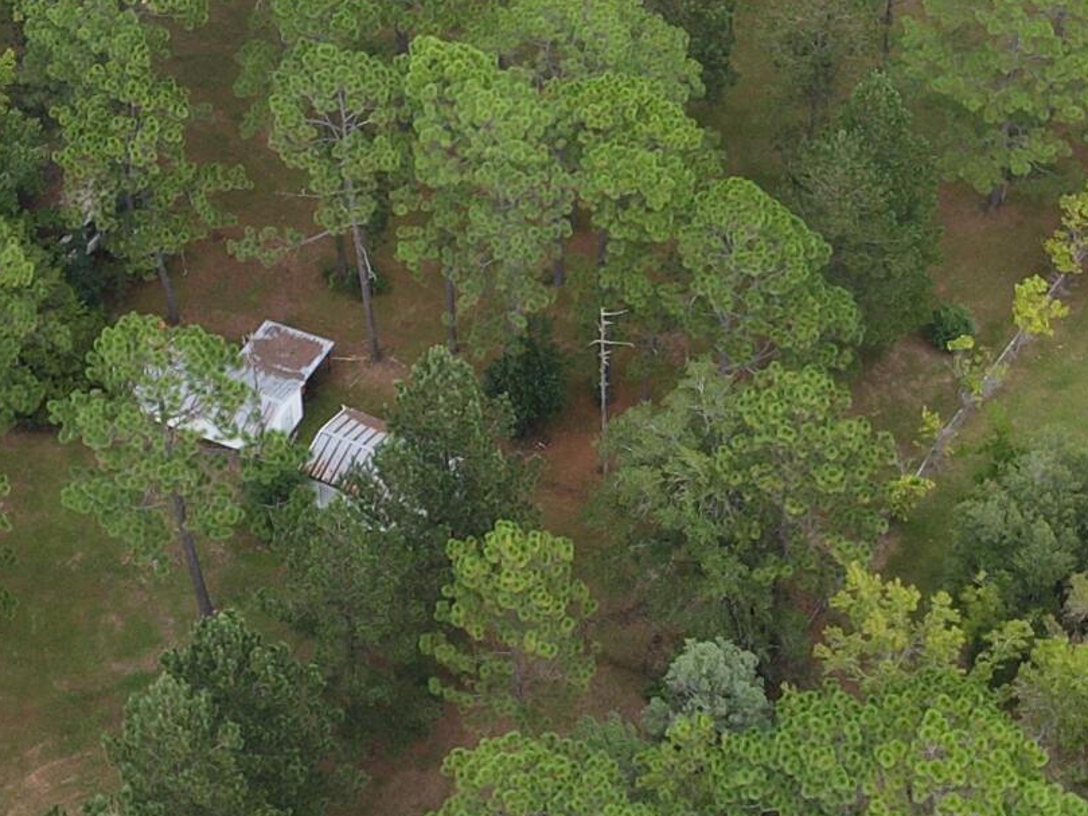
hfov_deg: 22.0
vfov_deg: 16.6
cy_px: 531
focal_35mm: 89
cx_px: 582
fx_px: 2798
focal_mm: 4.5
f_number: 2.8
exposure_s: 1/120
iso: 100
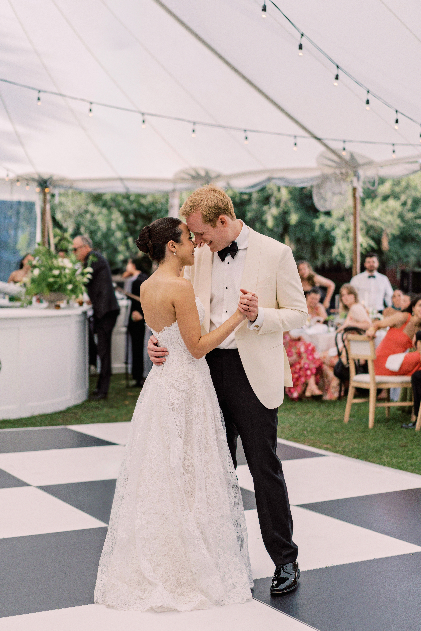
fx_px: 965
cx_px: 210
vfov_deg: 36.2
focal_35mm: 55
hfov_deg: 24.6
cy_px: 316
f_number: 2.2
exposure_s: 1/2500
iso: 400
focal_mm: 55
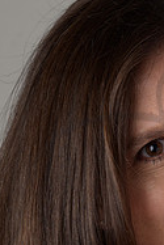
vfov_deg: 7.8
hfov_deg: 5.2
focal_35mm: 263
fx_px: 1794
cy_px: 191
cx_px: 199
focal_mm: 85
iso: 125
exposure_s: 1/100
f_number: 11
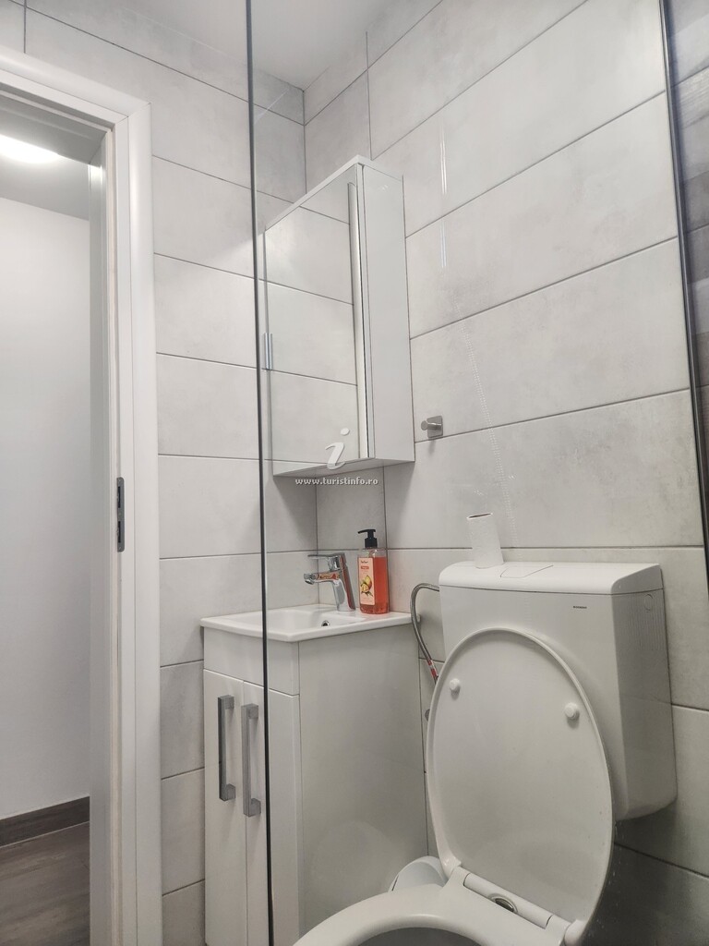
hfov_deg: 58.9
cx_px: 354
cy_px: 473
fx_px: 628
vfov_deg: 73.9
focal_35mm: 23
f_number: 1.8
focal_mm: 5.4
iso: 200
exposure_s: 1/180
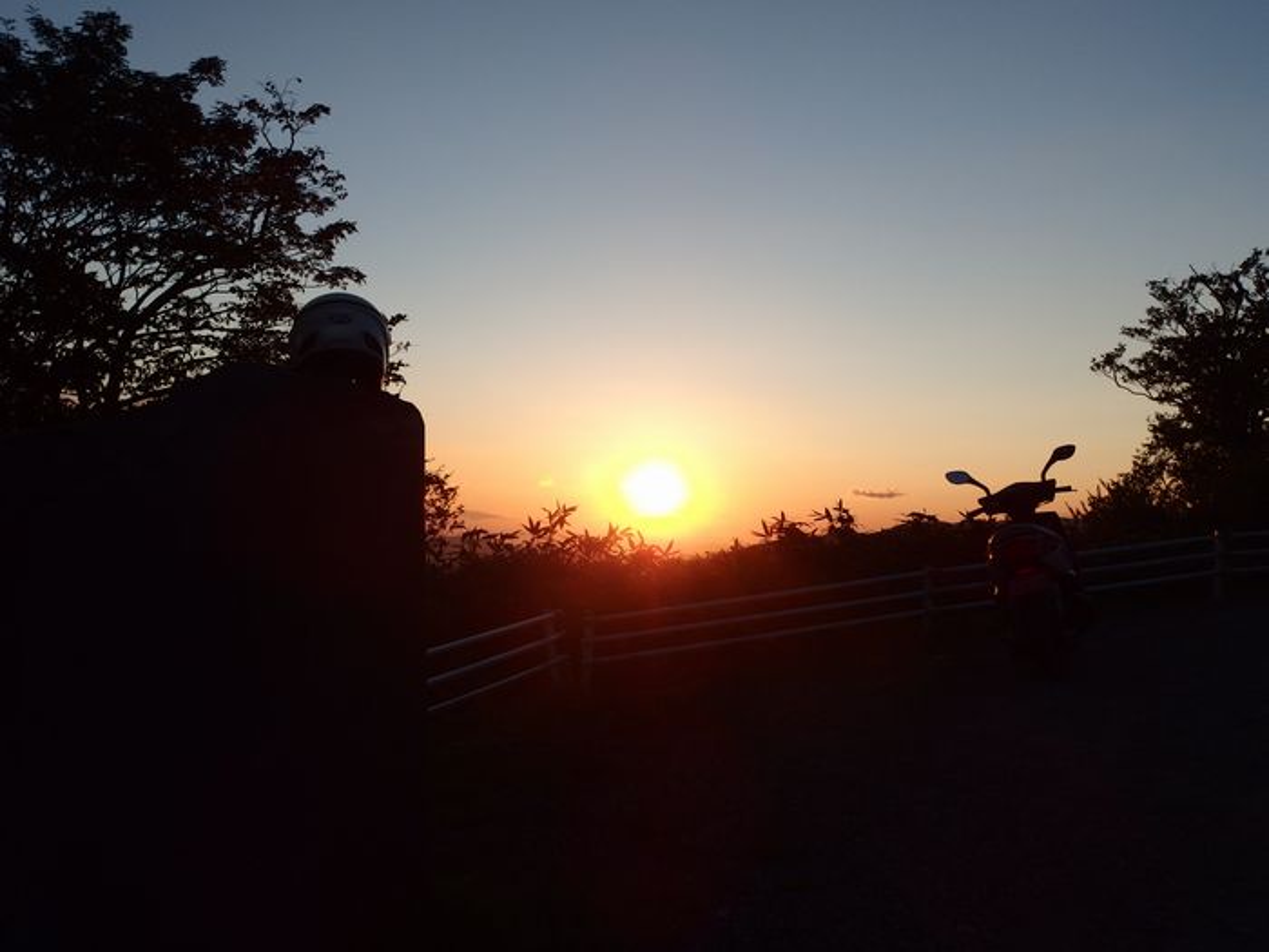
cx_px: 634
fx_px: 1393
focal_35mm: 38
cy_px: 476
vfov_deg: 37.7
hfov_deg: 49.0
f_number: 4
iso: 100
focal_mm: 6.8
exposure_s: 1/1000
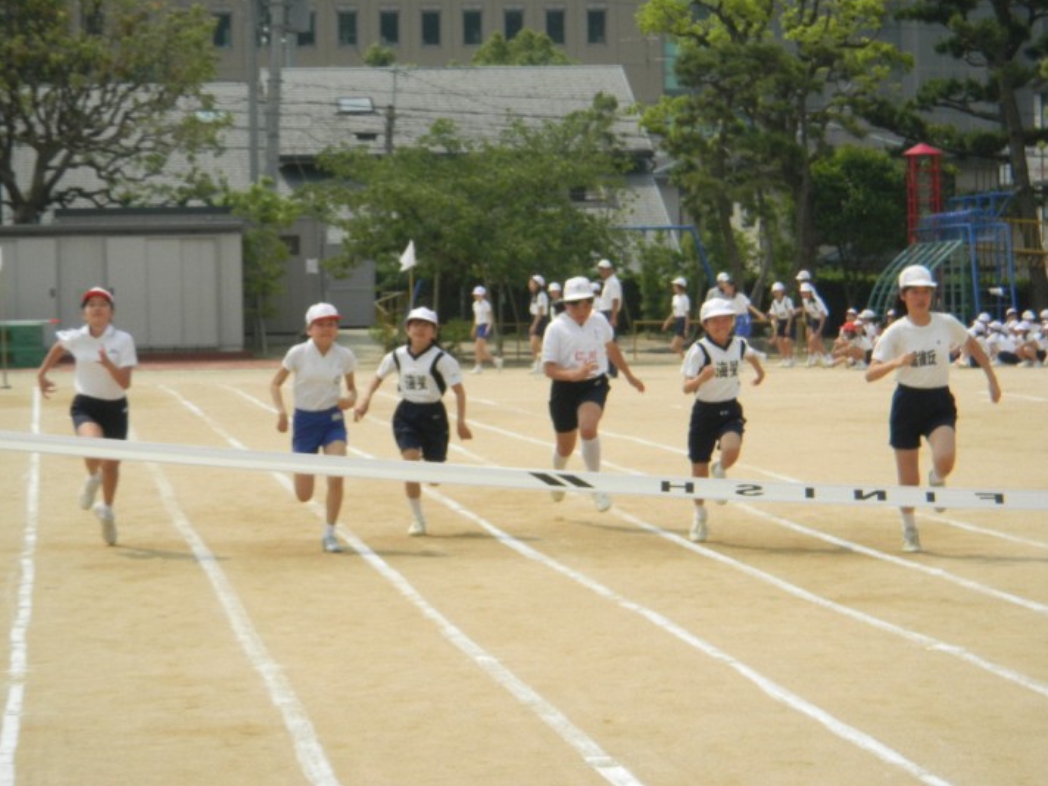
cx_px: 525
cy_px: 392
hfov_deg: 14.0
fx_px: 4269
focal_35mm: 141
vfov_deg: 10.5
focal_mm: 25
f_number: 5.8
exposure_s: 1/1000
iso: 194
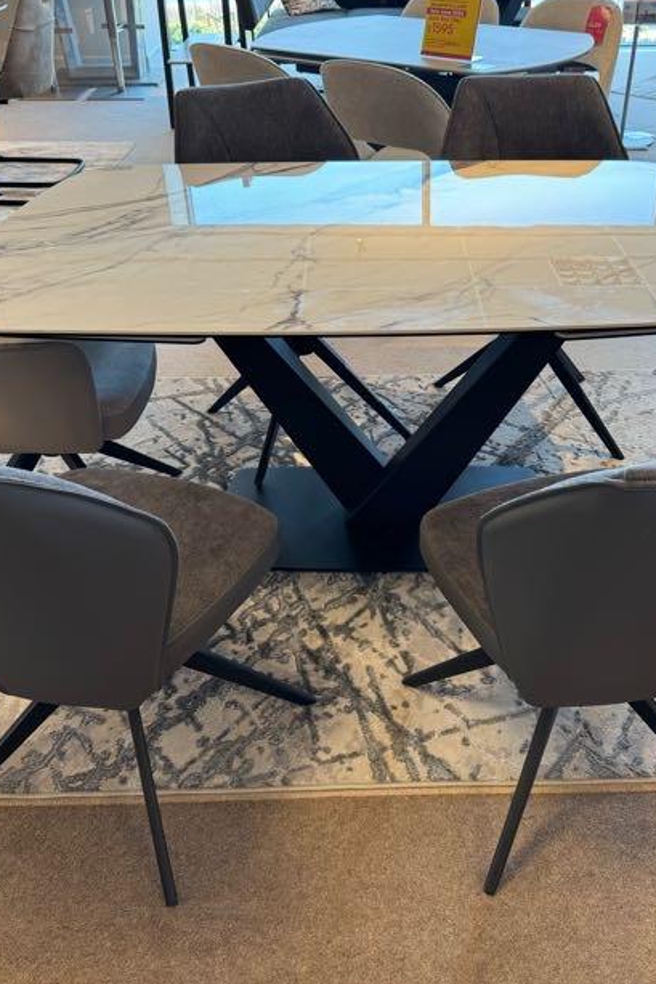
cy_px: 485
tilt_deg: -34.4
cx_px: 396
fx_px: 930
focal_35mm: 34
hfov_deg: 38.7
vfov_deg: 55.8
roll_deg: -0.1
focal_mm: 6.76
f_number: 1.78
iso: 80
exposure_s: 1/100
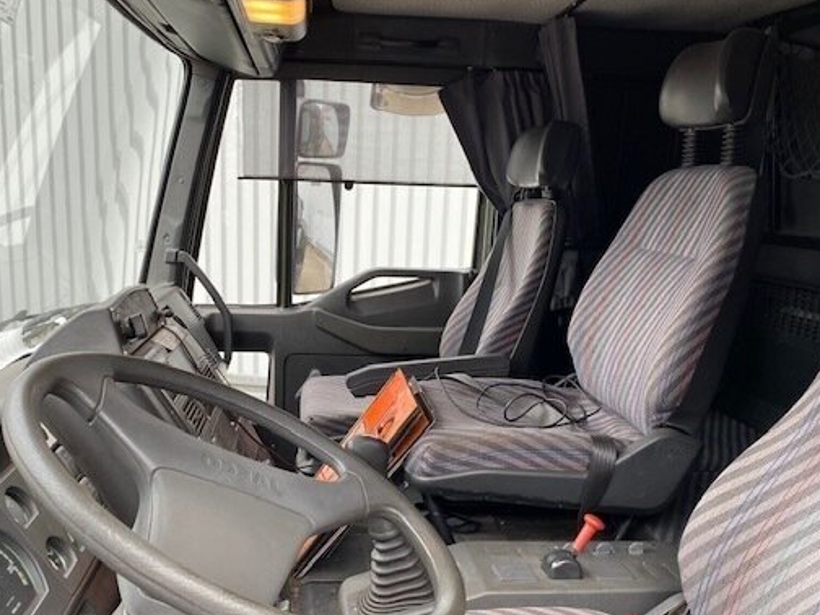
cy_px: 366
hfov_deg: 55.3
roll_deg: -3.7
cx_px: 382
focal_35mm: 33
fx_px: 782
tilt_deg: -12.8
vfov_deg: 42.8
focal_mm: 4.25
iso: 50
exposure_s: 1/121
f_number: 1.8
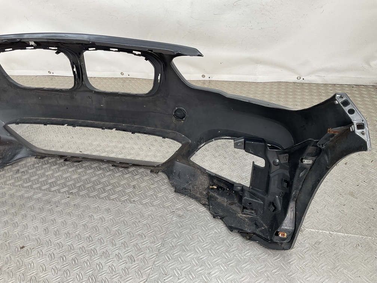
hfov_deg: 61.7
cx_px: 188
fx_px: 316
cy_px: 142
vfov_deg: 48.2
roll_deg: +3.6
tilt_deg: -33.1
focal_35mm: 29
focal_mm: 3
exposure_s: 1/120
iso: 25
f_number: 1.8
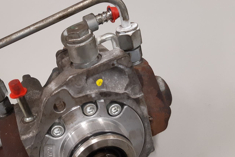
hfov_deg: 44.1
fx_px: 281
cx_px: 62
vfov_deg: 31.0
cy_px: 99
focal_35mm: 43
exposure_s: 1/50
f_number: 1.7
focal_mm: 3.93
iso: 160
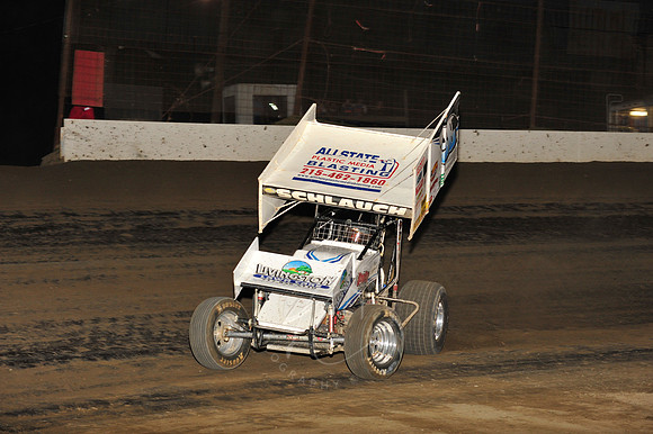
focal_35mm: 105
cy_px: 217
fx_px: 1903
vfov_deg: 13.0
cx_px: 326
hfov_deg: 19.5
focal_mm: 105
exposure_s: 1/320
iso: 1000
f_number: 6.3
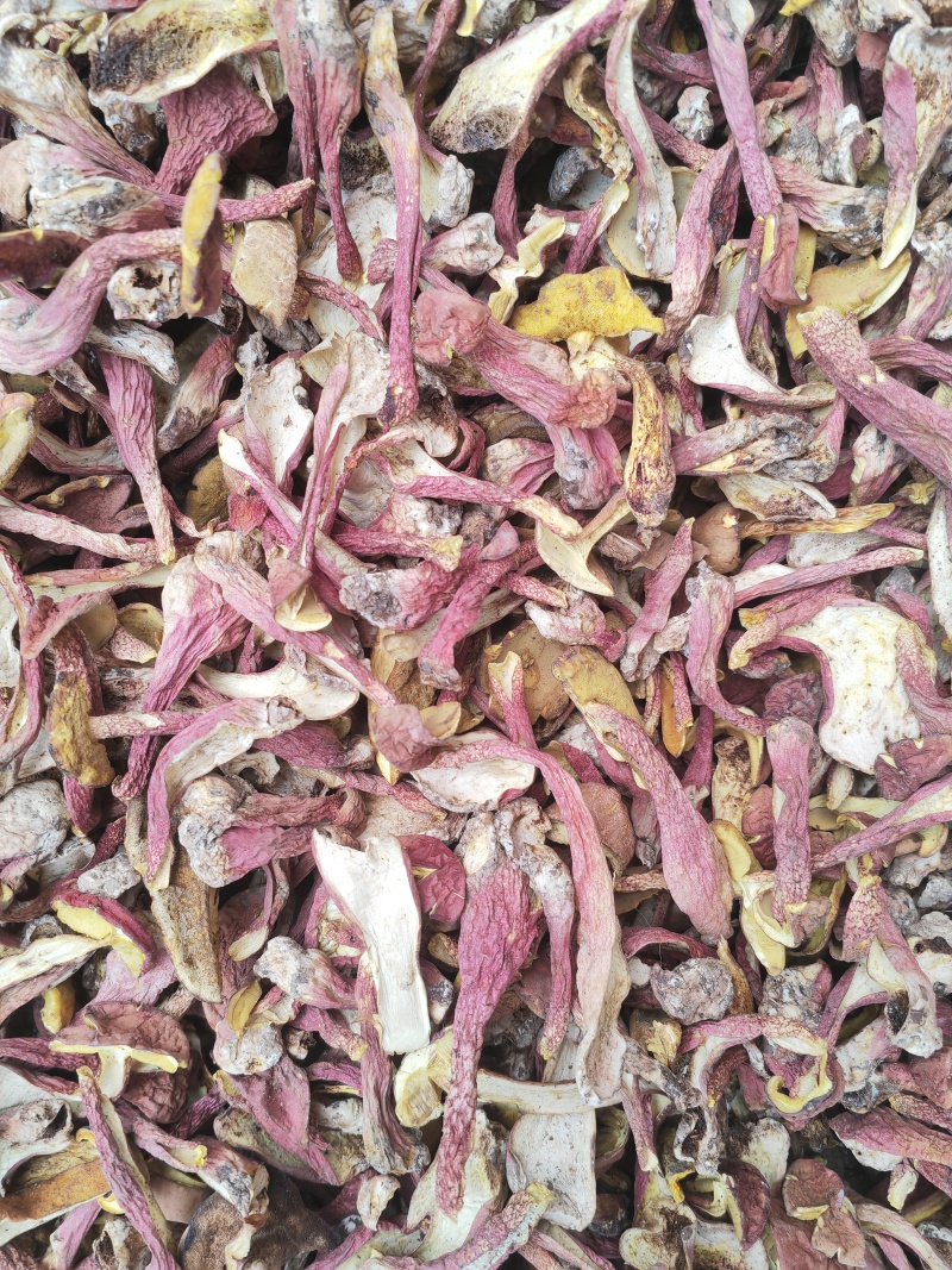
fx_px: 990
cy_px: 635
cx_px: 476
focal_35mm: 27
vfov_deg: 65.3
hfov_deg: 51.3
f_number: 1.8
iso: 250
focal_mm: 5.53
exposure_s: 1/100
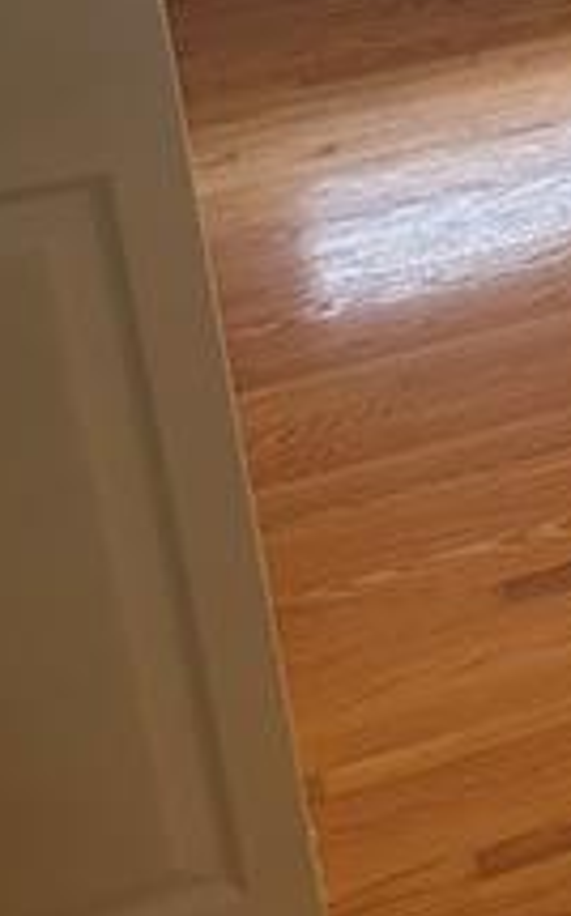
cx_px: 1180
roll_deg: +0.0
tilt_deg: -20.8
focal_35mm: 91
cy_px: -153
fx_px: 2270
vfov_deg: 21.4
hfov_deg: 12.4
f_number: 1.78
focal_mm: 6.86
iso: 500
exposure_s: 1/60
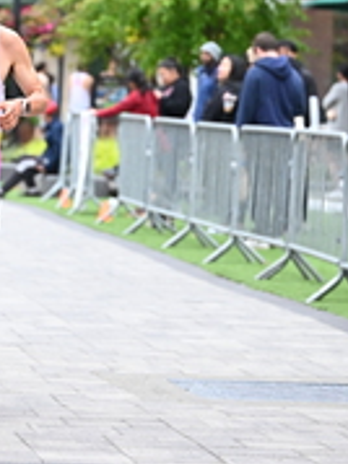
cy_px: 145
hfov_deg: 6.1
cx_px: 19
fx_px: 3248
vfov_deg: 8.2
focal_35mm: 242
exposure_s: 1/1600
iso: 1250
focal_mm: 82
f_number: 2.8
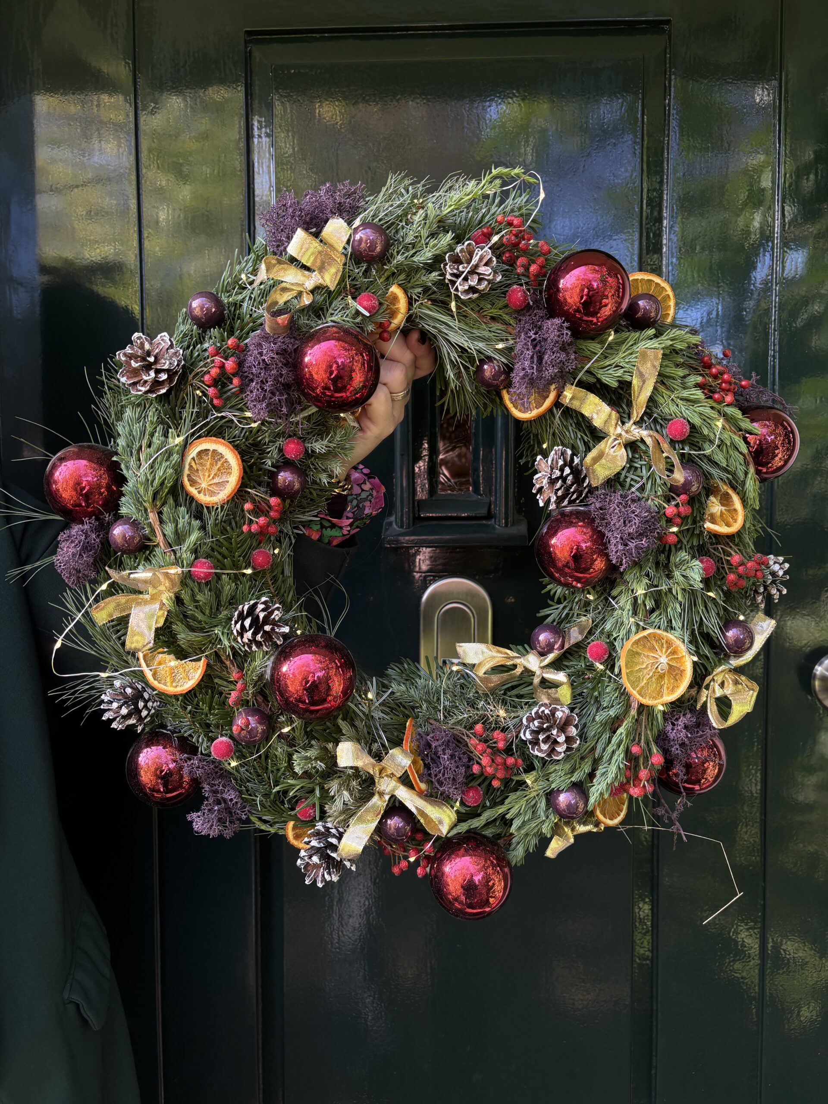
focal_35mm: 26
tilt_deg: -4.1
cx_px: 414
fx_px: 829
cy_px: 552
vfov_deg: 67.3
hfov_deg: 53.1
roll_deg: -0.3
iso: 50
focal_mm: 5.96
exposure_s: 1/121
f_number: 1.6
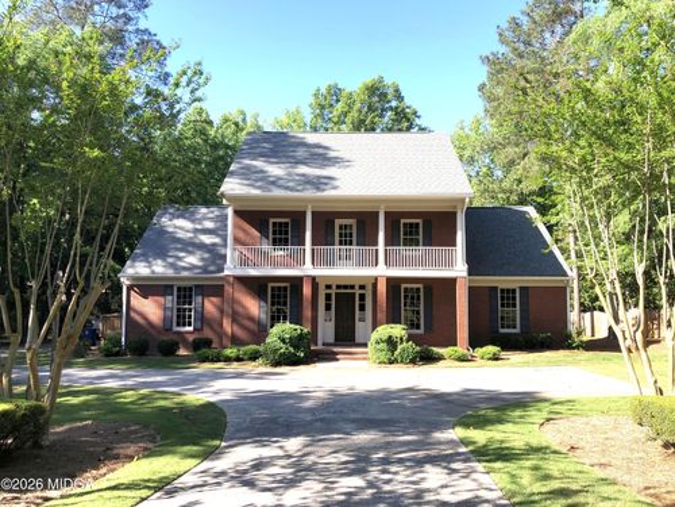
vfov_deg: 49.7
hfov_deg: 63.4
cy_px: 254
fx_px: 546
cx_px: 338
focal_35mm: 28
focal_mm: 3.99
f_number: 1.8
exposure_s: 1/656
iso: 20
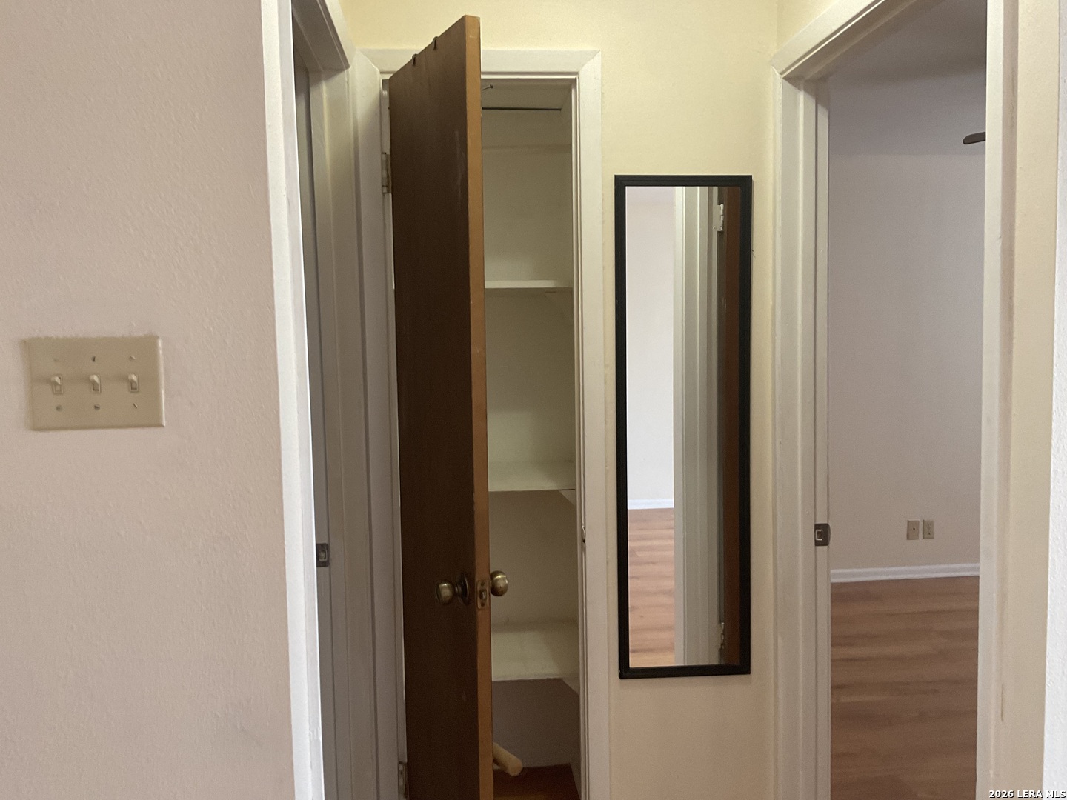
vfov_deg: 48.2
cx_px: 534
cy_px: 400
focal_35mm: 29
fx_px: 894
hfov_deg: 61.7
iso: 125
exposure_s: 1/60
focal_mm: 3
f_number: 1.8
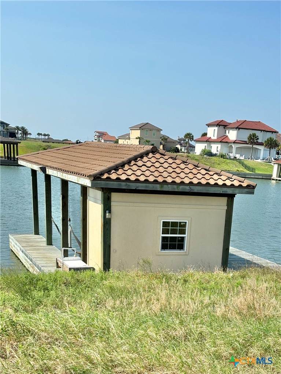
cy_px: 187
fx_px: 563
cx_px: 140
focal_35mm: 52
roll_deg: -4.3
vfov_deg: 36.8
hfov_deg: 28.0
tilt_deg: -3.7
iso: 40
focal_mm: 5.96
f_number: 1.6
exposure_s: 1/3534
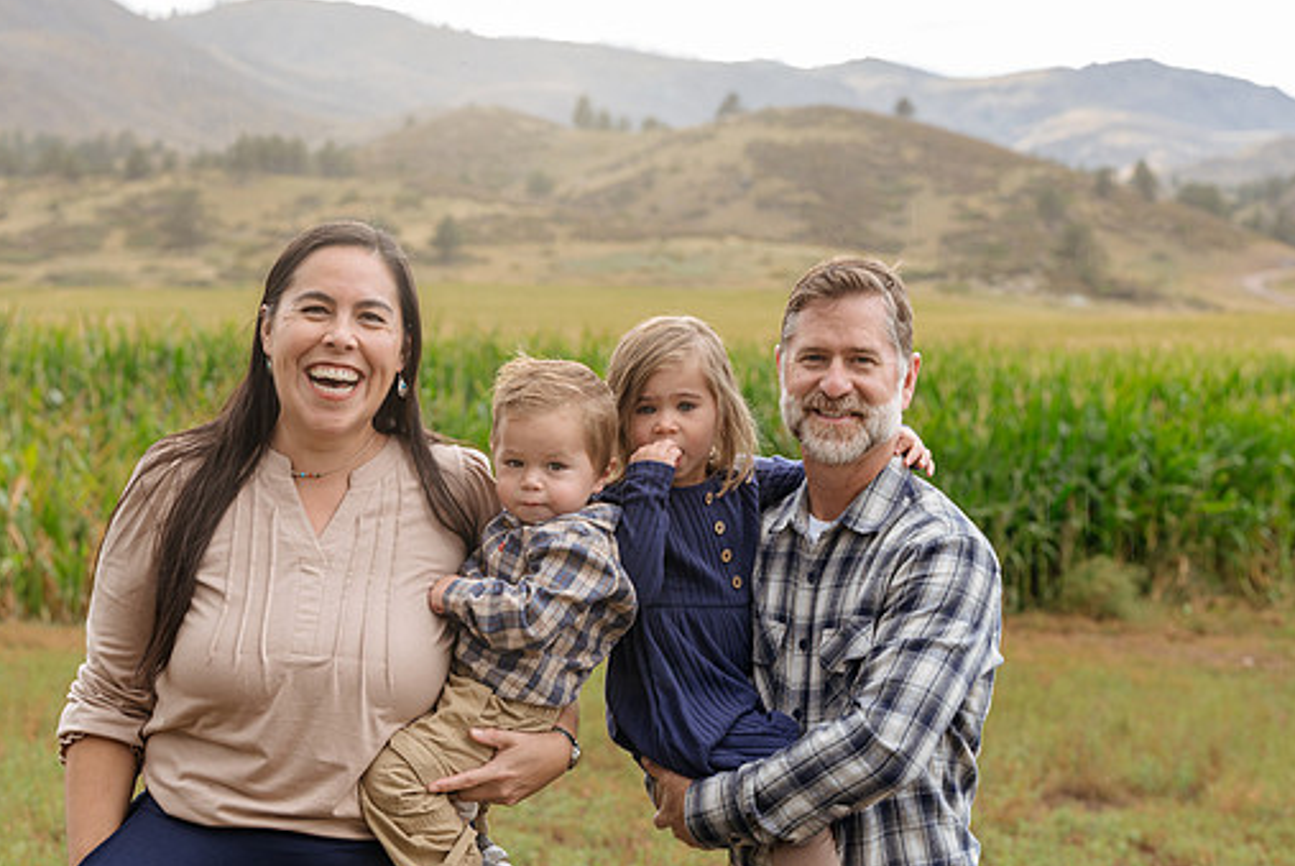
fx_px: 2880
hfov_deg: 25.3
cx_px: 626
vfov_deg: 17.1
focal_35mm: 80
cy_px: 433
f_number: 5.6
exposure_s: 1/125
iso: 200
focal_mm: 70
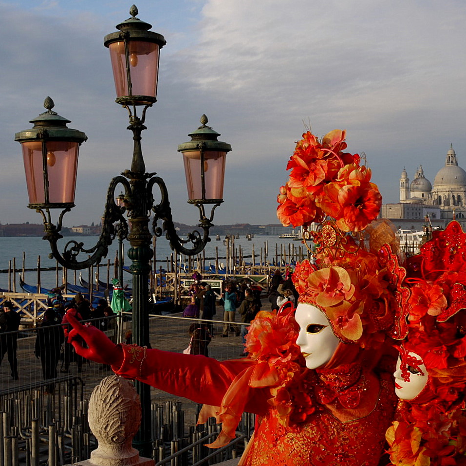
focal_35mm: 52
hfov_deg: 32.7
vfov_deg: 32.8
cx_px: 281
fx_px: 792
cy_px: 233
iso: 100
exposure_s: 1/80
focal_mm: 22
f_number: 11
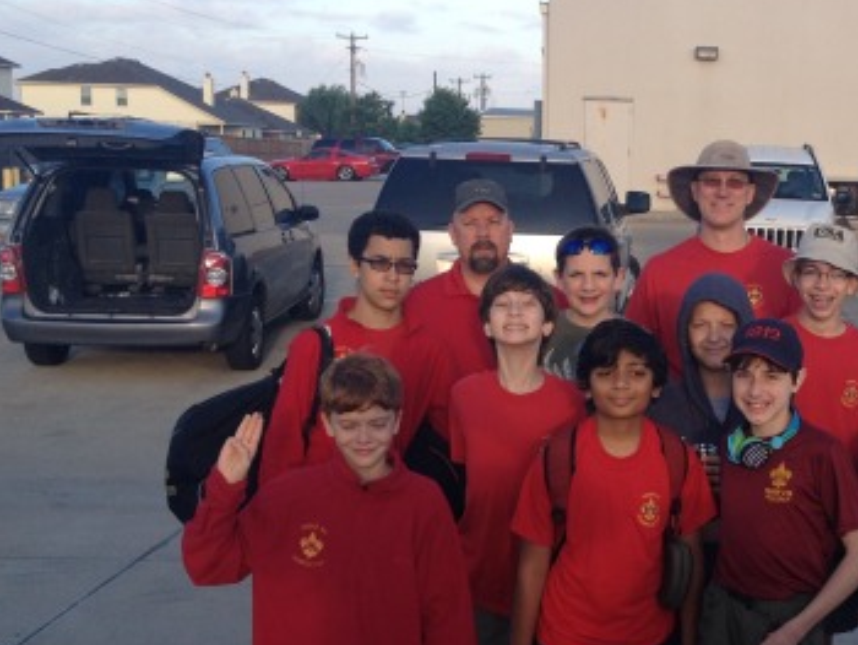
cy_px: 437
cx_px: 704
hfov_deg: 29.5
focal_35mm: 64
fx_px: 1587
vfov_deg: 22.8
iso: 50
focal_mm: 4.28
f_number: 2.4
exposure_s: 1/415
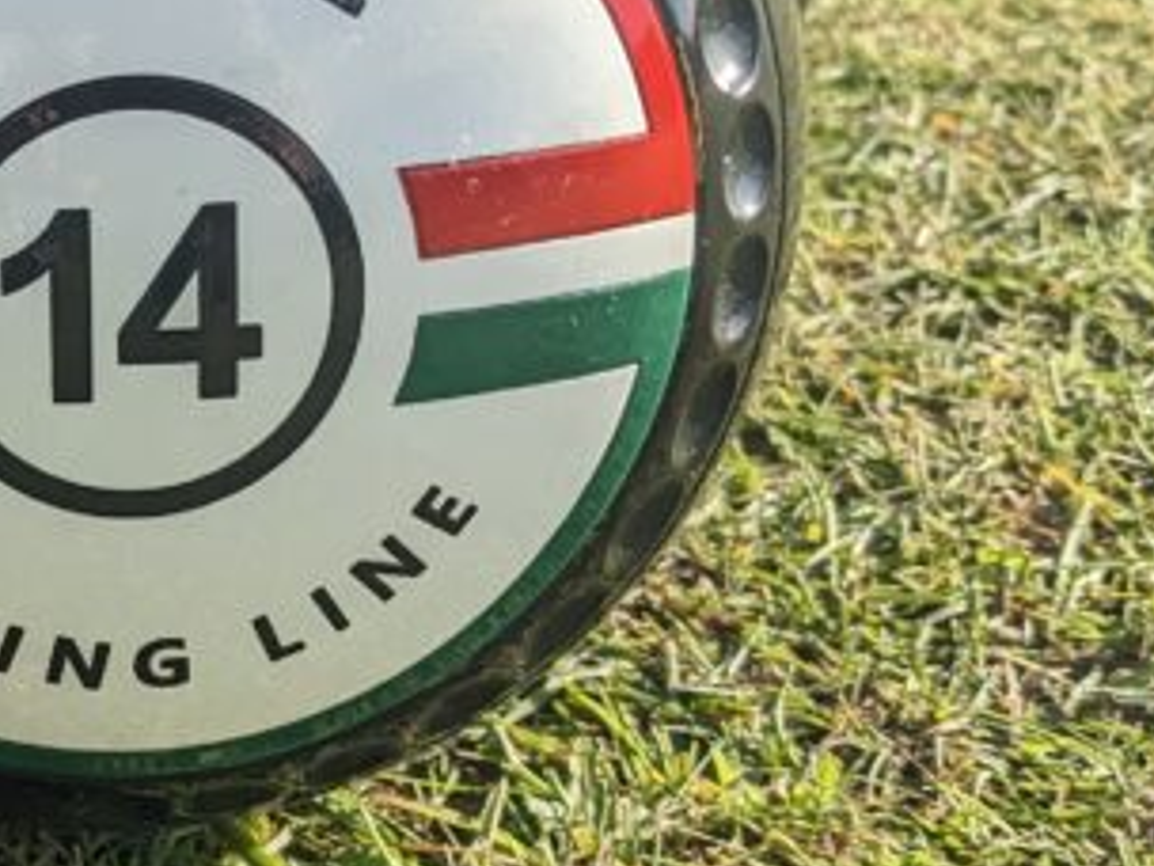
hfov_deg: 20.5
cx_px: -129
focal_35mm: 91
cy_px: 418
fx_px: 3034
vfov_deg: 16.2
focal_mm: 4.38
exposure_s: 1/2132
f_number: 1.73
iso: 43
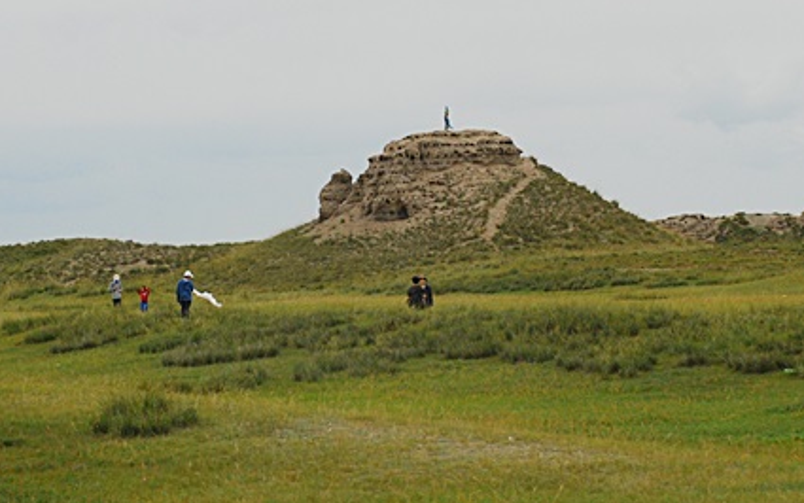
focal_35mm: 144
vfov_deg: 9.1
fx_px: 3157
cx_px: 318
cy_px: 216
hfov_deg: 14.5
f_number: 6.3
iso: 400
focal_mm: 50
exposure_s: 1/800
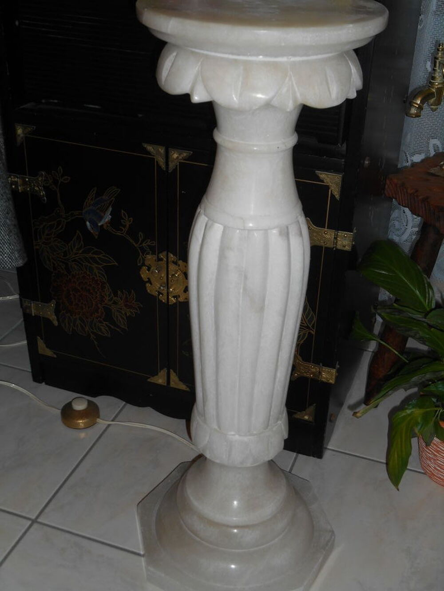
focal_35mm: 46
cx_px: 222
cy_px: 296
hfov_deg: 31.5
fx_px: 787
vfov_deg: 41.2
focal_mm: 8.3
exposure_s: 1/30
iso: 80
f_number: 4
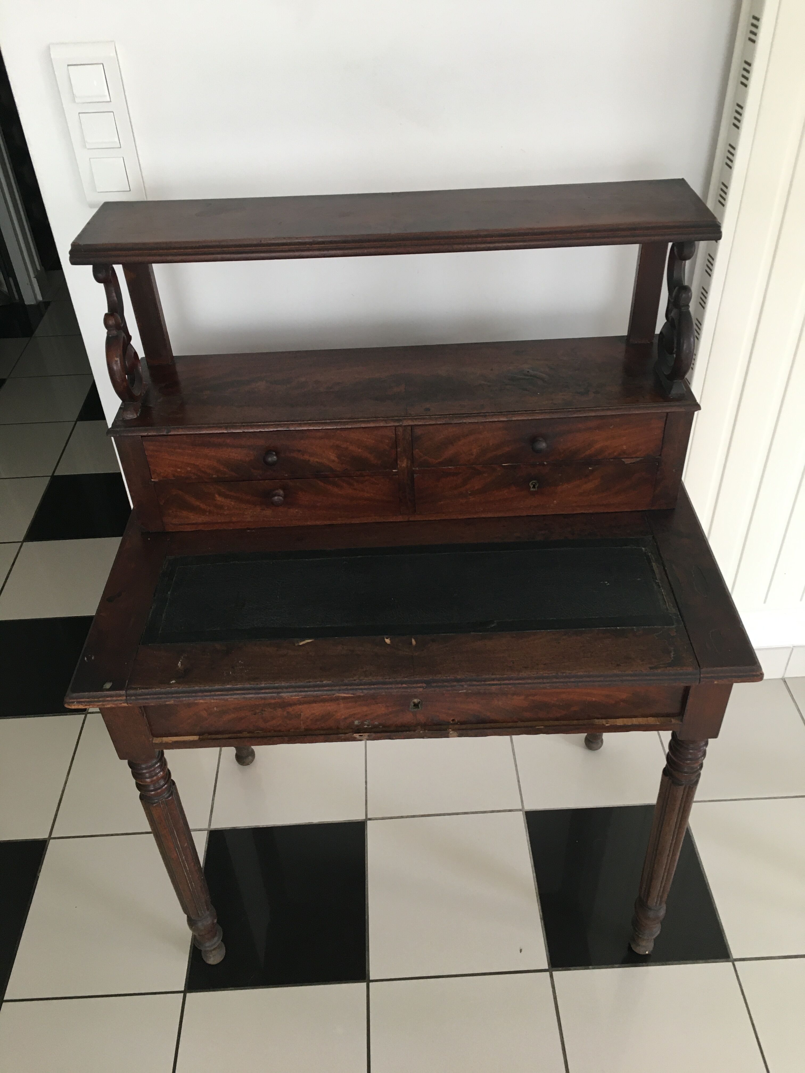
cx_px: 402
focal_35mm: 29
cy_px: 536
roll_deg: +2.2
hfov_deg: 48.2
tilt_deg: -39.1
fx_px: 899
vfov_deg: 61.7
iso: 100
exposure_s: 1/33
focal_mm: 4.15
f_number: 2.2
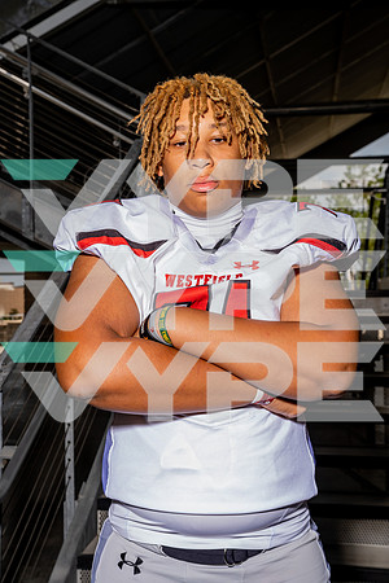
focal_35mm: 49
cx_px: 194
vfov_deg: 40.3
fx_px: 794
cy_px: 292
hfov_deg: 27.5
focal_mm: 49
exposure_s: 1/250
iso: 100
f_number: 8
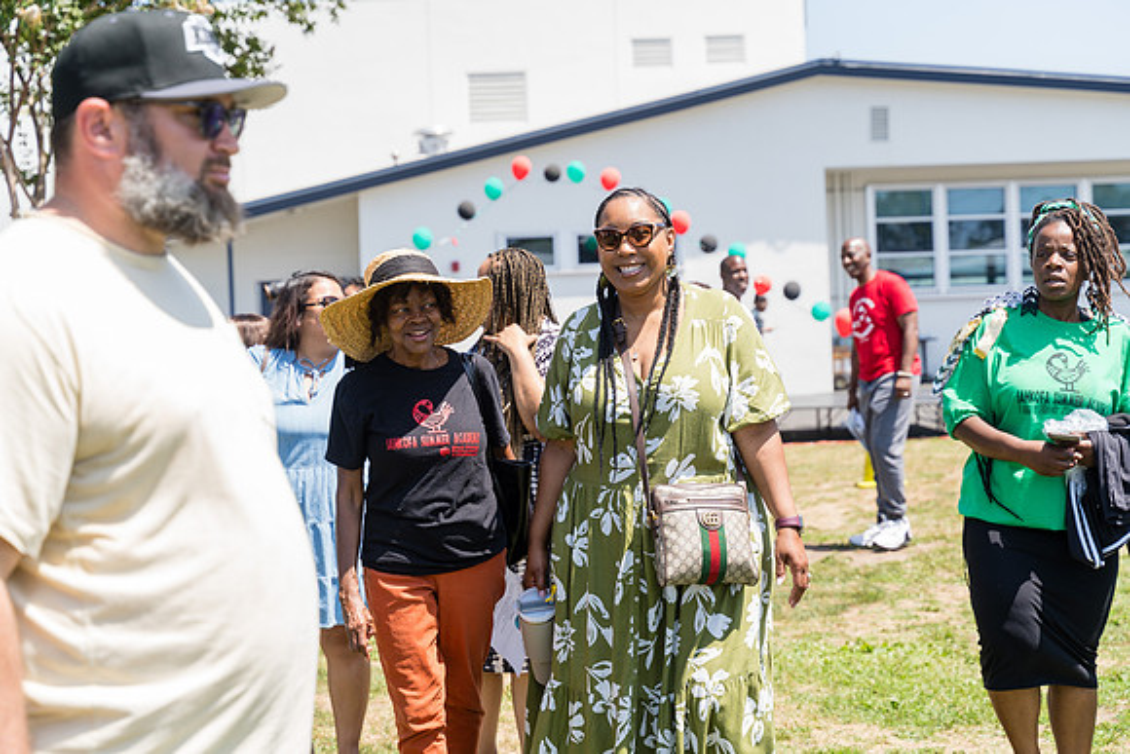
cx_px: 565
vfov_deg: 22.3
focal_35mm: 61
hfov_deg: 32.9
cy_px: 377
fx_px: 1915
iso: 100
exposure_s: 1/320
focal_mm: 61
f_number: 4
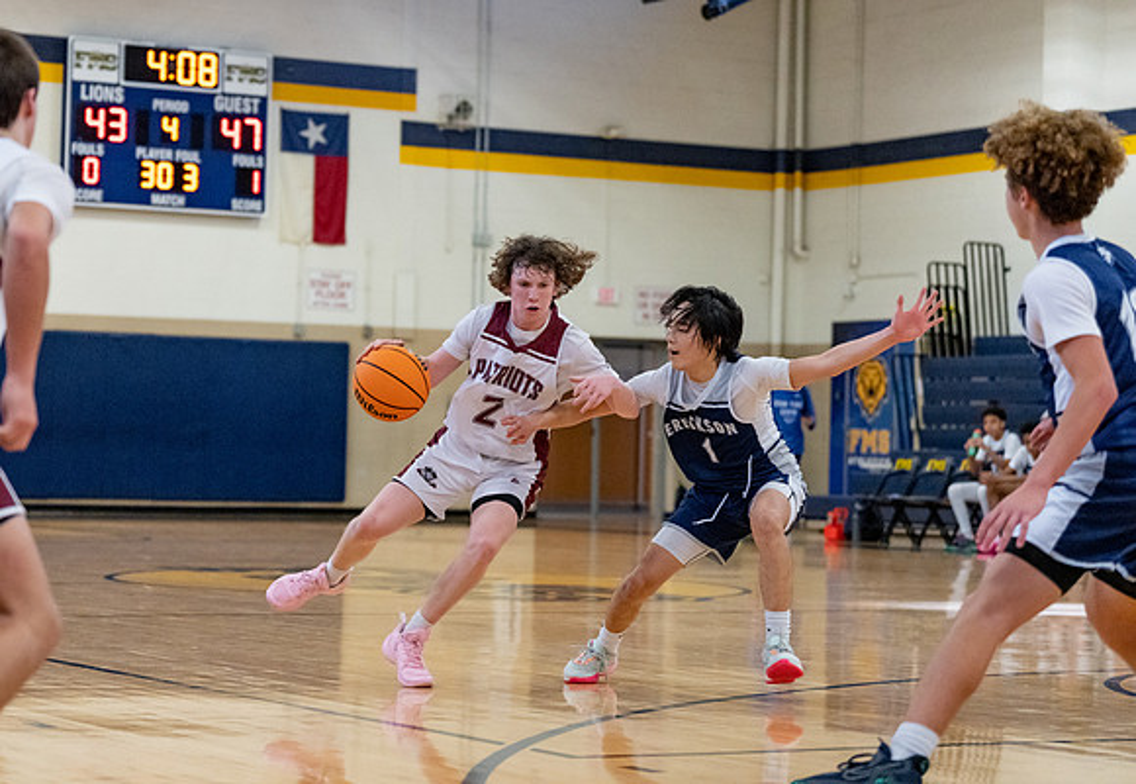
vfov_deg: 14.7
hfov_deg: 21.2
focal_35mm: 95
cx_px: 435
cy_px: 317
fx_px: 3036
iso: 5000
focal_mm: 78
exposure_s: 1/1000
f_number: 2.8
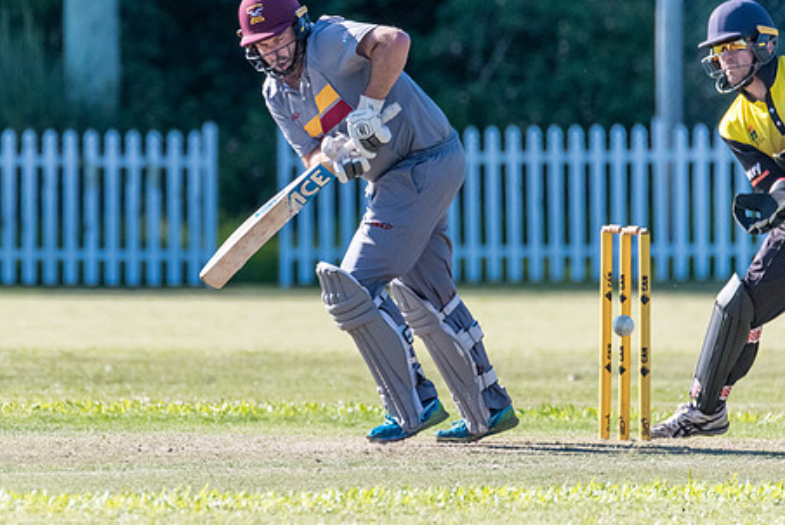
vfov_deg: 1.3
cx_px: 290
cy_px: 144
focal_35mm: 1033
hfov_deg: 2.0
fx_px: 22539
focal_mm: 600
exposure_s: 1/3200
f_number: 6.3
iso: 2000
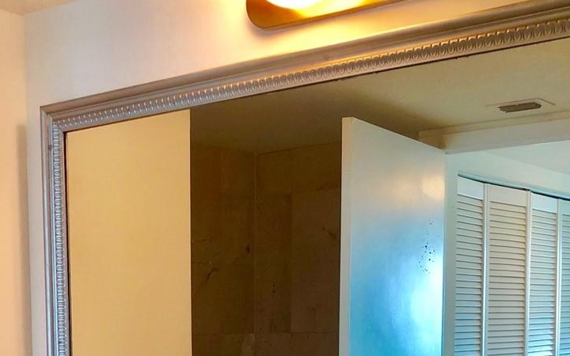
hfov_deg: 30.9
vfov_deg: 18.8
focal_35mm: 66
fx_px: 1025
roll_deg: +0.5
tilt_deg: -5.0
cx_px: 201
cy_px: 415
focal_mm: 4
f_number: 1.8
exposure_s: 1/30
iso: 32
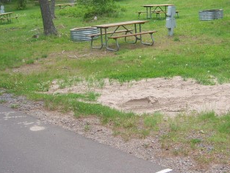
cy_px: 67
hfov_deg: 32.5
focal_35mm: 59
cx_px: 144
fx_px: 392
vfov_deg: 24.8
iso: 80
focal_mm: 7.5
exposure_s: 1/125
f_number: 2.8
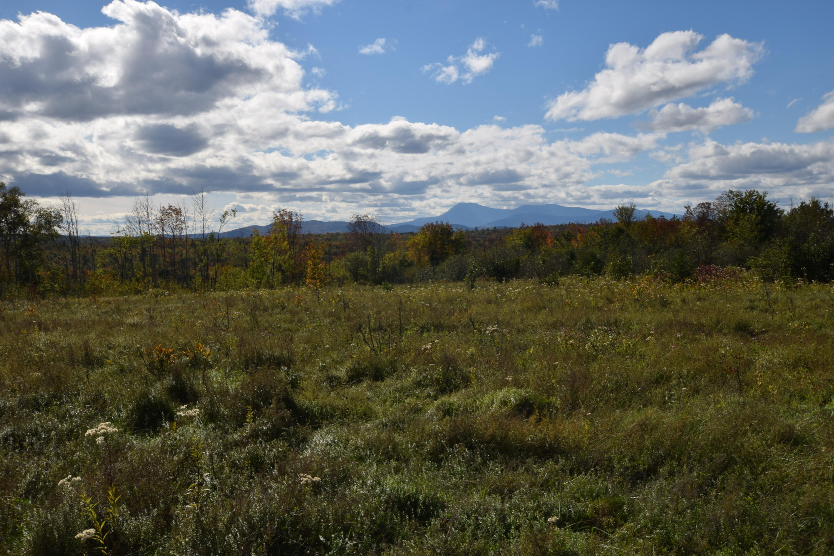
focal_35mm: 36
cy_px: 278
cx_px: 417
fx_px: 834
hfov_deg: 53.1
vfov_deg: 36.9
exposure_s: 1/200
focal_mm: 24
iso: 100
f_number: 13
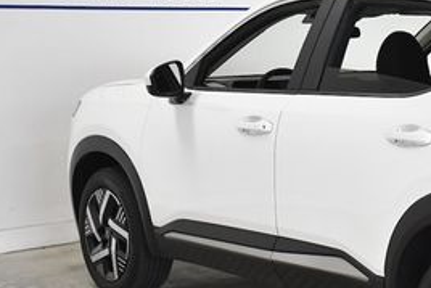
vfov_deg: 15.9
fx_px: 1030
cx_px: 482
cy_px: 171
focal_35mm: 86
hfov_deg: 22.2
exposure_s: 1/1250
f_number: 4.5
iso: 2500
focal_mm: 24
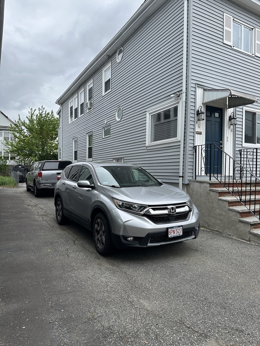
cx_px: 130
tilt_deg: +0.5
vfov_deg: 71.6
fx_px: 240
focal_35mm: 24
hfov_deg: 56.8
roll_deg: -1.0
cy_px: 173
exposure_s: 1/1751
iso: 80
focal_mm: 6.86
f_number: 1.78
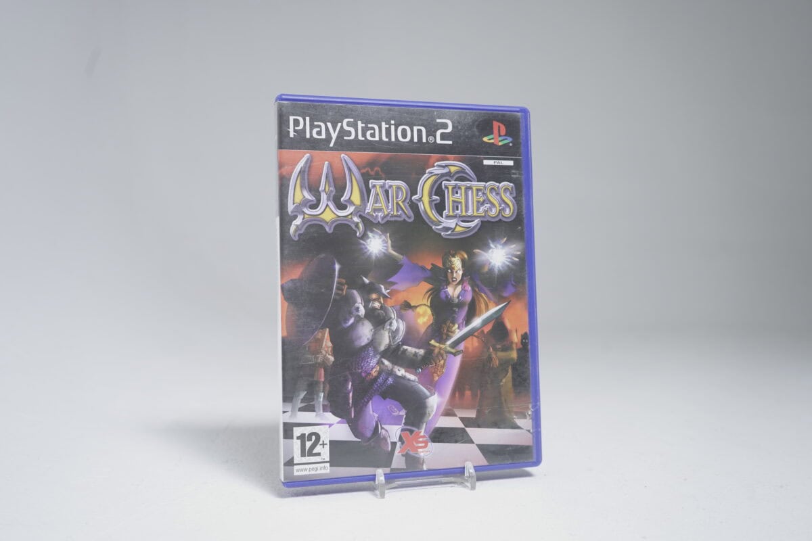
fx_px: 744
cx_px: 406
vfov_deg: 40.0
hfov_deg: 57.2
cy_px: 270
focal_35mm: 33
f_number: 5.6
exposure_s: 1/20
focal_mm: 33
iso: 640
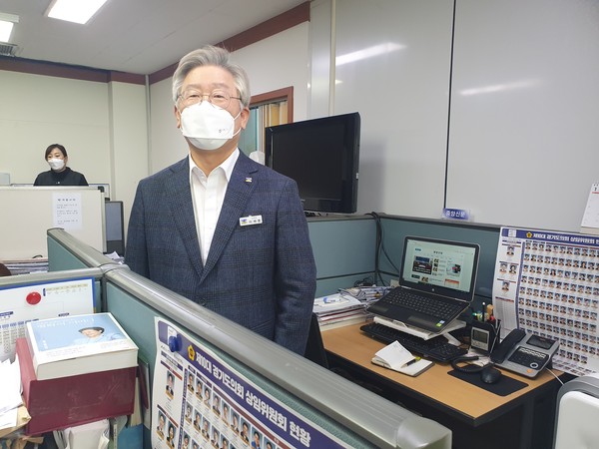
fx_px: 450
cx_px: 300
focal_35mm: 26
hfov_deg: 67.3
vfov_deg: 53.1
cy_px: 224
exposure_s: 1/120
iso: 320
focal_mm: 4.32
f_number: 2.4
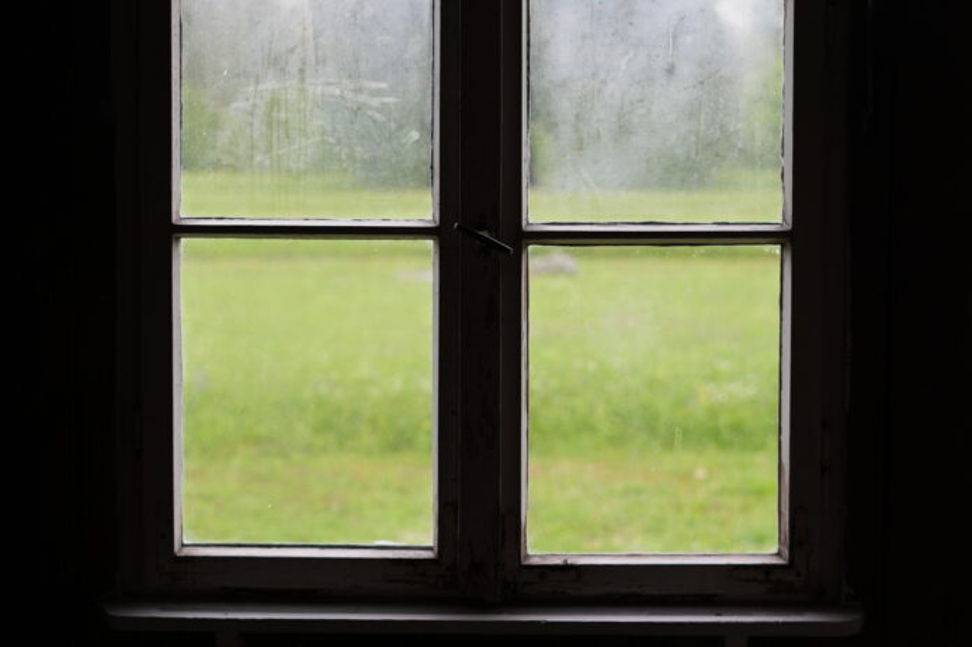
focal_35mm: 74
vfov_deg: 18.4
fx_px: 1997
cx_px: 381
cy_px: 288
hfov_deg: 27.3
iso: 100
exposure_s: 1/100
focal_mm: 50
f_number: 2.8
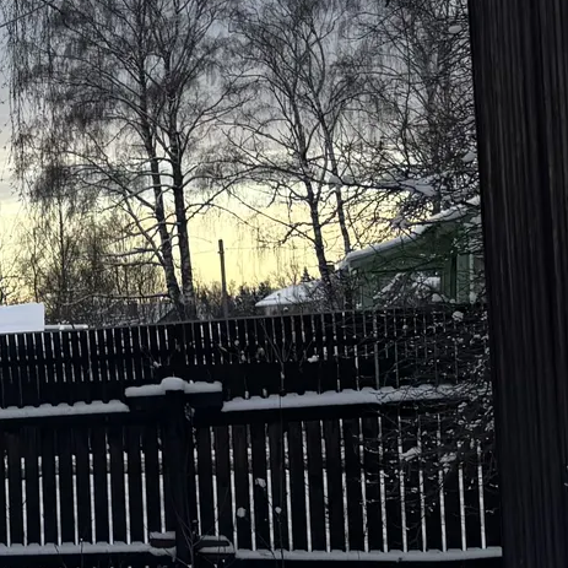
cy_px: 301
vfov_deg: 15.8
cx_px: -850
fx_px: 2042
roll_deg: +2.9
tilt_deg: +1.2
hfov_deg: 12.2
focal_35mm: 110
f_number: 1.78
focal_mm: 6.76
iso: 80
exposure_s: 1/822
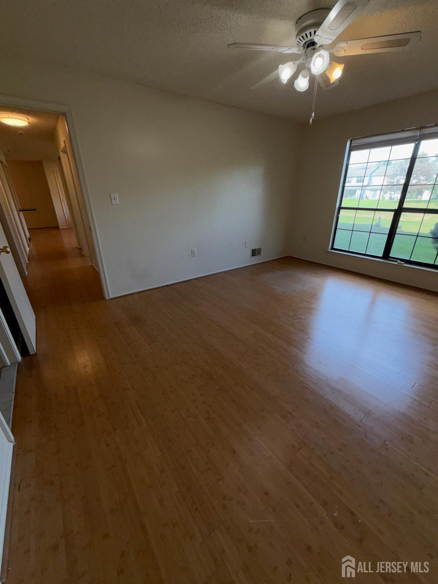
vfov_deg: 102.1
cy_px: 292
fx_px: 236
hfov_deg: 85.7
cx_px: 219
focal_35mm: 14
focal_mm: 2.22
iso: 25
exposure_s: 1/120
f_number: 2.2
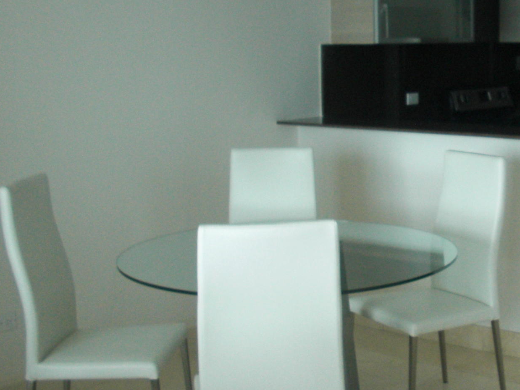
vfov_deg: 21.9
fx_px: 1006
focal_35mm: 67
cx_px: 431
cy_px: 155
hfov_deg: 28.2
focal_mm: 6.3
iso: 200
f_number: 2.8
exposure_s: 1/80
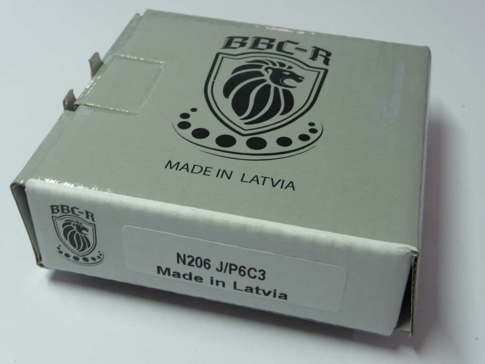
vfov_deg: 29.1
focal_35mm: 50
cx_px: 242
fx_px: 701
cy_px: 182
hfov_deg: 38.2
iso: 125
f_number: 4.2
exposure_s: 1/40
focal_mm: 8.5
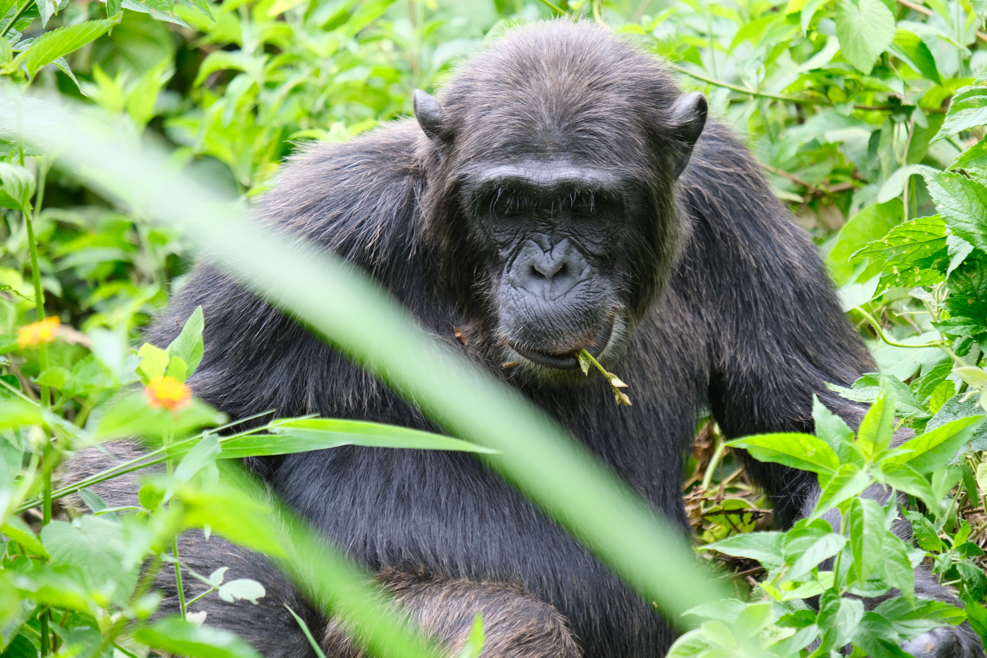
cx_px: 494
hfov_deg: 8.4
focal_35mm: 246
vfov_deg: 5.6
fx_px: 6744
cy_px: 329
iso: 500
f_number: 4.6
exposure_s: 1/240
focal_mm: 164
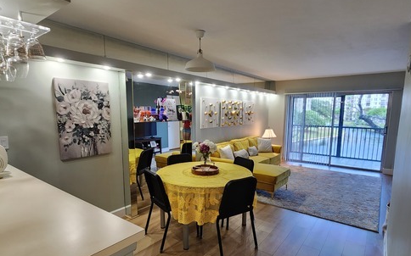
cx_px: 211
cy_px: 149
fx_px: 213
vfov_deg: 61.8
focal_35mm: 19
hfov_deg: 88.0
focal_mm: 2.2
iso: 250
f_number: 2.2
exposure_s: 1/60
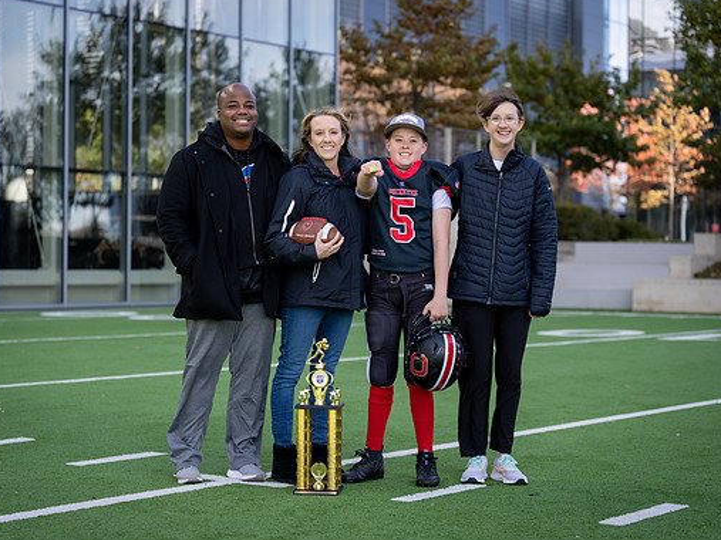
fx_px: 1603
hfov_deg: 25.3
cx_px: 351
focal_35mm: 77
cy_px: 268
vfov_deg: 19.1
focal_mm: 70
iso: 100
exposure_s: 1/500
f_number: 2.8
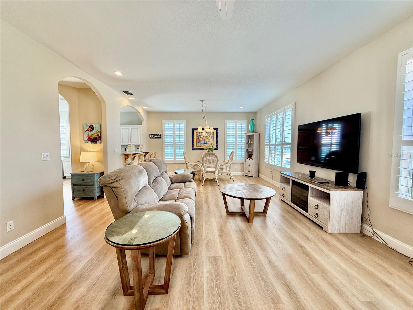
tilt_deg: -2.5
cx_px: 206
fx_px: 167
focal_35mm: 14
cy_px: 155
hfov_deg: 102.1
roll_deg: -0.3
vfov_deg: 85.7
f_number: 2.2
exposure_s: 1/120
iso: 80
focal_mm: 2.22
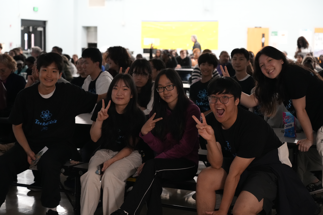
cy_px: 108
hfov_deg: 29.7
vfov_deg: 20.0
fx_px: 610
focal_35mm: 68
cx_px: 162
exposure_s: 1/125
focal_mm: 68
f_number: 4
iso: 8000
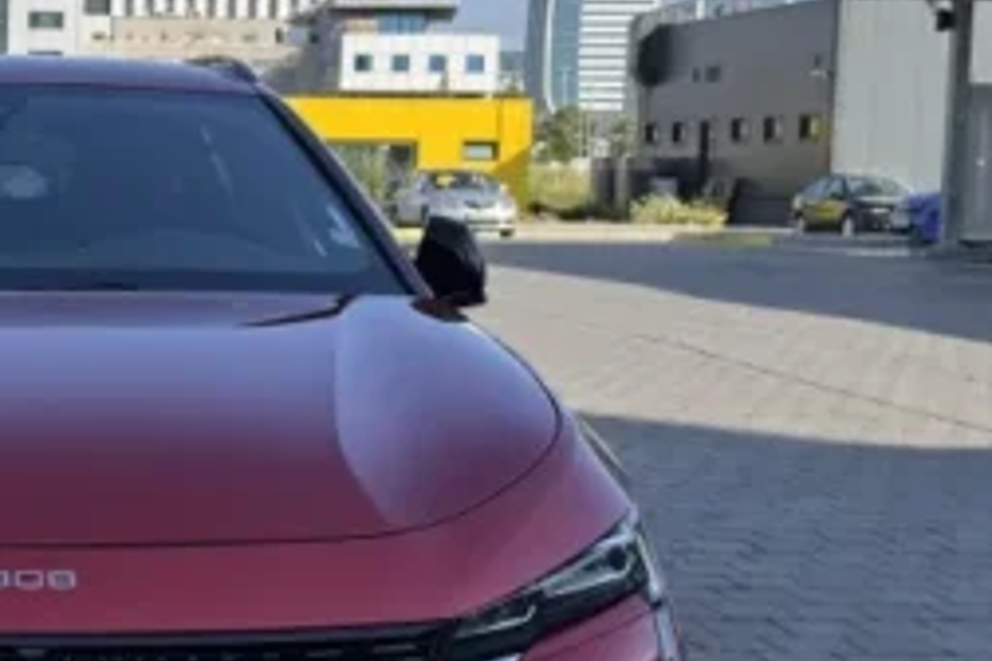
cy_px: 334
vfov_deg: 17.9
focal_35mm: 76
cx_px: -98
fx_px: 2094
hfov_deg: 24.8
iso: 80
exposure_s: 1/2959
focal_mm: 6.76
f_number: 1.78
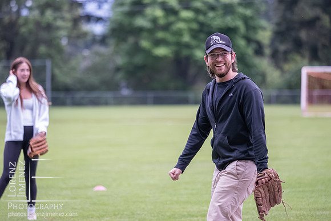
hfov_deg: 6.6
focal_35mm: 312
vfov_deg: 4.4
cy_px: 97
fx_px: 2869
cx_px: 166
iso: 2500
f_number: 2.8
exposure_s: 1/1250
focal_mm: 150
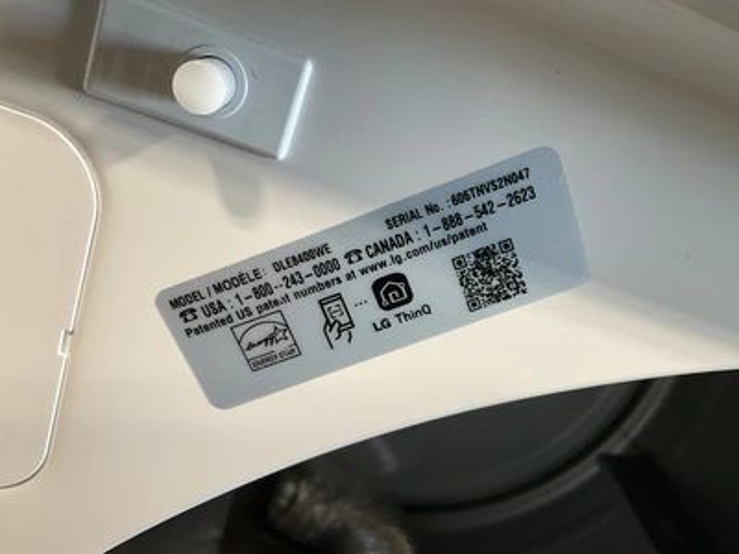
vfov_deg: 48.2
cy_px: 277
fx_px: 619
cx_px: 370
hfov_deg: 61.7
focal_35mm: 29
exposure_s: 1/60
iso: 80
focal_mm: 3
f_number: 1.8
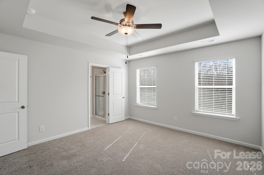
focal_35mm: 15
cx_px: 132
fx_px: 110
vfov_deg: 77.2
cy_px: 88
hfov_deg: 100.5
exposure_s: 1/2000
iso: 100
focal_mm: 10
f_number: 4
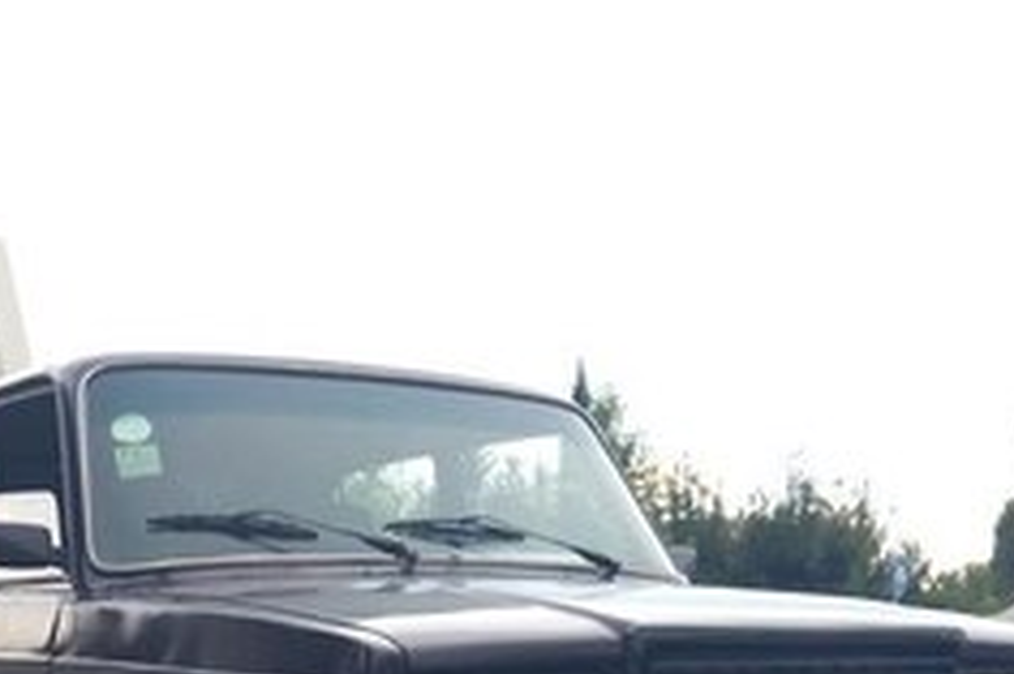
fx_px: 1661
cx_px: 464
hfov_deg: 33.9
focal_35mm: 59
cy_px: 1000
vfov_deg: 20.0
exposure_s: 1/158
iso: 40
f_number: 1.9
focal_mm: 3.7
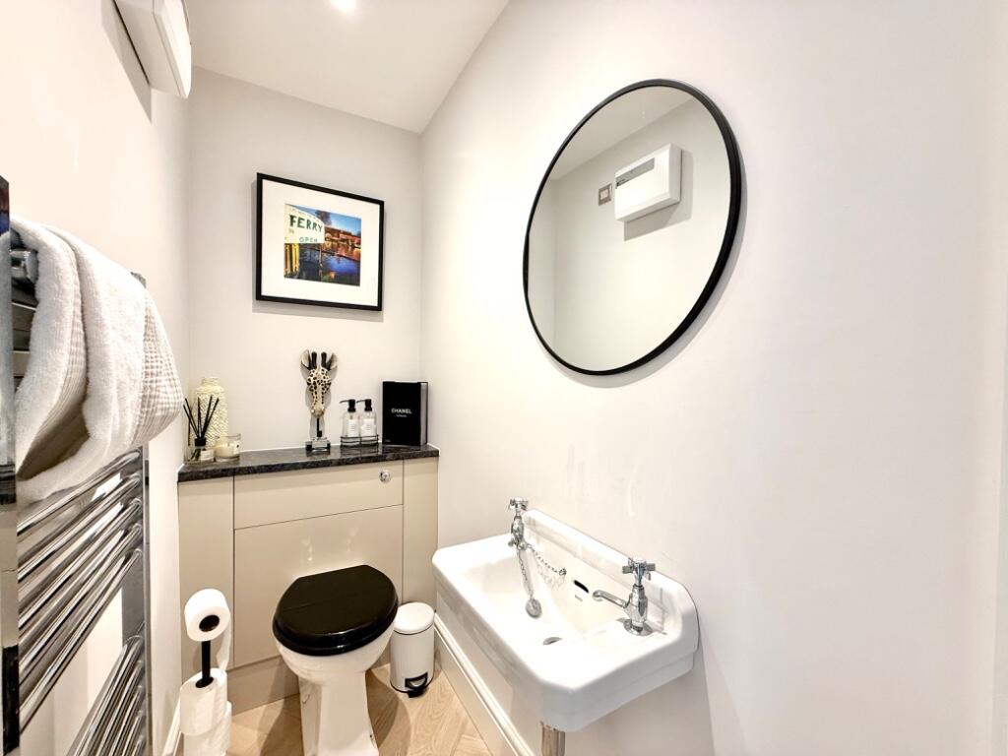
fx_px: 408
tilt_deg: -0.7
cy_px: 378
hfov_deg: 102.1
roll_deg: -0.9
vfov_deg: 85.7
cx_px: 504
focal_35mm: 14
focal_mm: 2.22
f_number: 2.2
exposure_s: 1/100
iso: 160
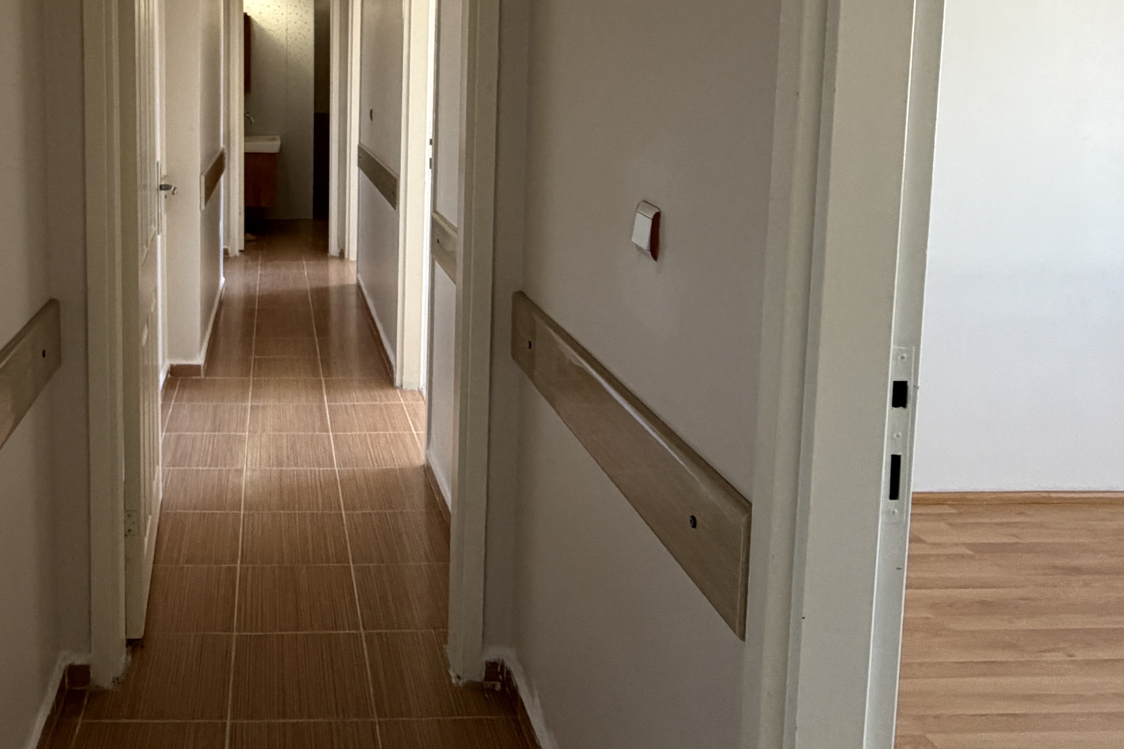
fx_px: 968
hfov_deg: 57.3
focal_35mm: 31
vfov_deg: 40.7
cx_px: 282
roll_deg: +0.4
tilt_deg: -5.9
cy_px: 158
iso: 320
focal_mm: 2.22
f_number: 2.2
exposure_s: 1/82
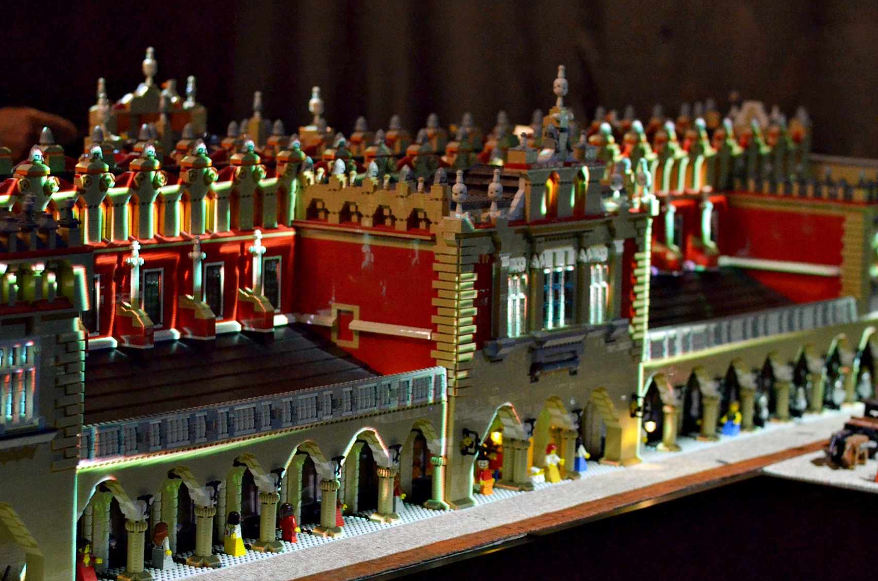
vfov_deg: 15.5
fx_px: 2142
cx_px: 482
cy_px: 316
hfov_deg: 23.2
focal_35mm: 88
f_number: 2.8
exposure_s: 1/100
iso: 2500
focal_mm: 50
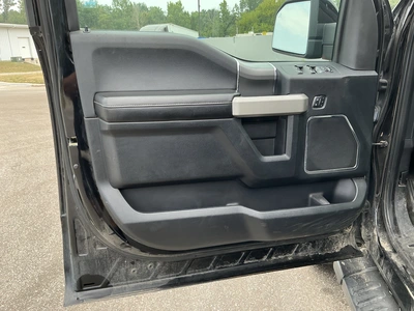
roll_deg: +2.2
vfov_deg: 49.7
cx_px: 207
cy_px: 156
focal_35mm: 28
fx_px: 335
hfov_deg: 63.4
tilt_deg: -17.7
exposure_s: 1/122
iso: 20
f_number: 1.8
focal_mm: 3
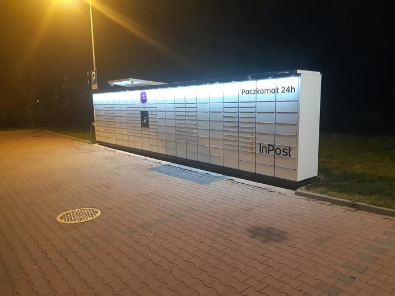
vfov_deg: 53.1
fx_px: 297
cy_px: 148
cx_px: 198
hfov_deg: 67.3
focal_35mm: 26
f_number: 1.7
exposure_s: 1/25
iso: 400
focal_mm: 3.92
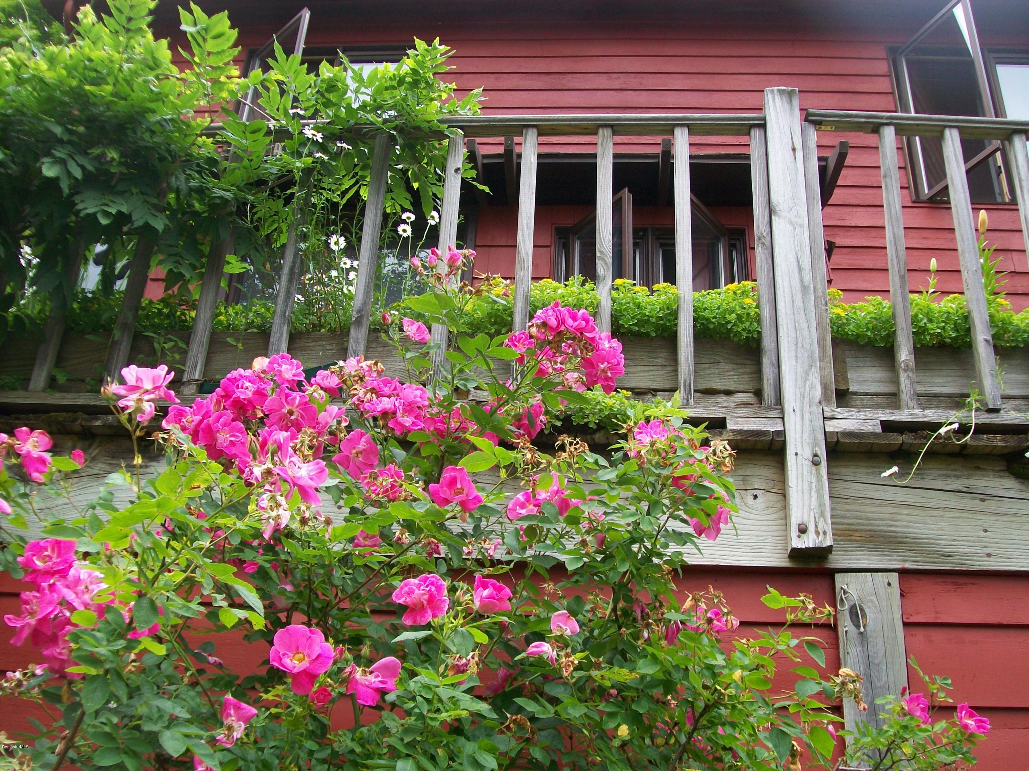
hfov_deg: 51.4
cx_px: 514
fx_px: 1070
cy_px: 386
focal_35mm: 36
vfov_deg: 39.7
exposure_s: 1/80
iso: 64
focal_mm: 6
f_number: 2.7
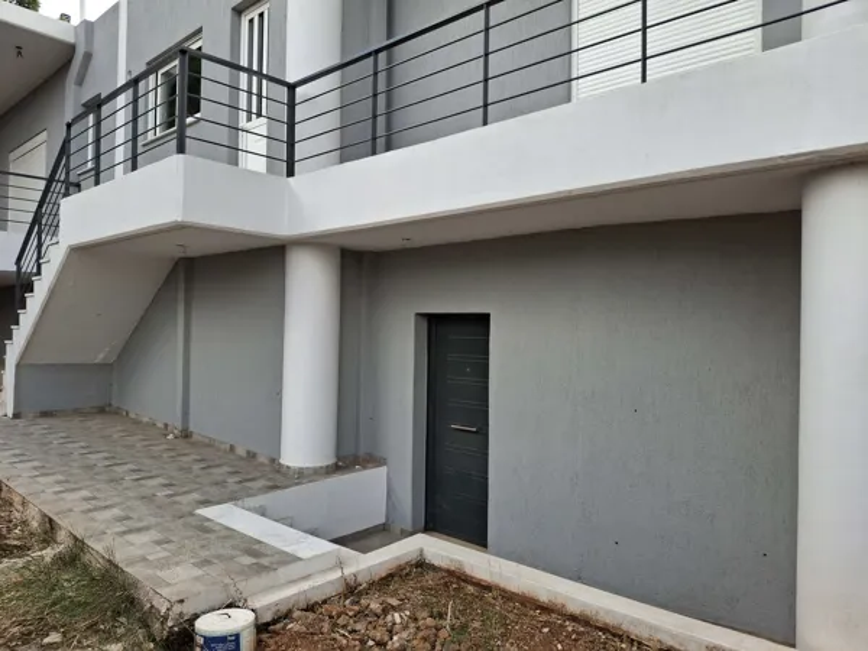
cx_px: 434
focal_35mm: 25
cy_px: 326
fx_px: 627
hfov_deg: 69.4
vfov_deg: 54.9
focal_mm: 4.69
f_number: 1.8
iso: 32
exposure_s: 1/503
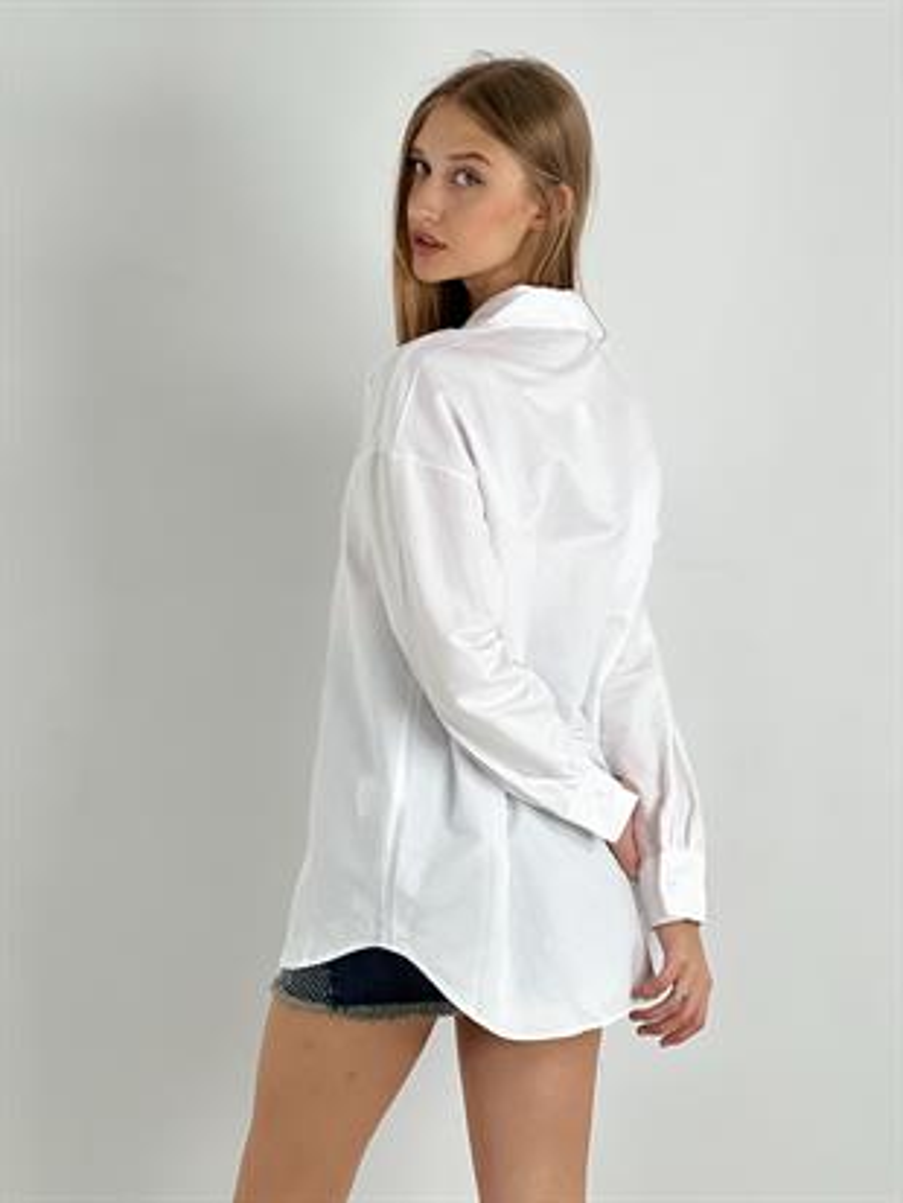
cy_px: 602
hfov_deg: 19.1
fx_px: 2677
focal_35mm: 77
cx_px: 452
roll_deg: -0.4
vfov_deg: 25.3
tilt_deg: -4.0
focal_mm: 9
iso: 50
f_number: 2.8
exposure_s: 1/100
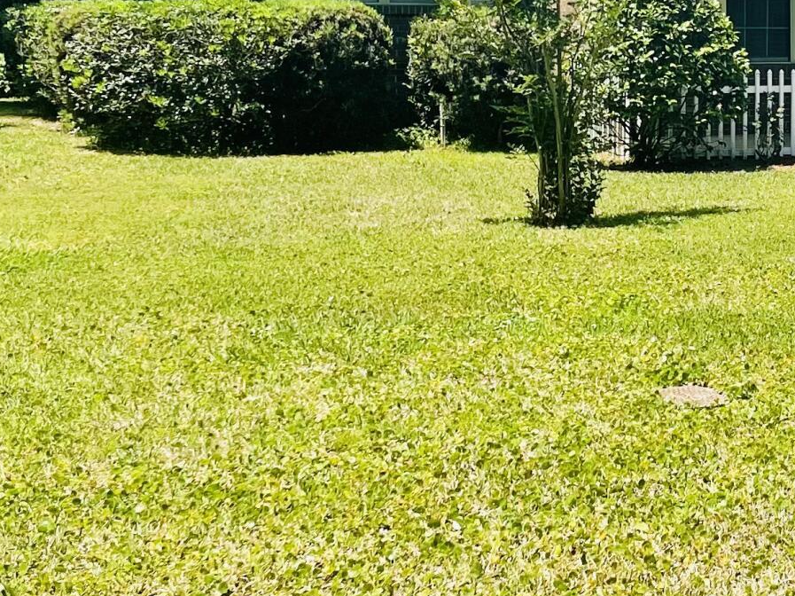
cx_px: 904
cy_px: 145
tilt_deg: -3.5
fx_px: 1997
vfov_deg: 16.9
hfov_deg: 21.2
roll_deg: -0.2
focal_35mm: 87
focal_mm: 4.2
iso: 32
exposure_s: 1/2564
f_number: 1.6
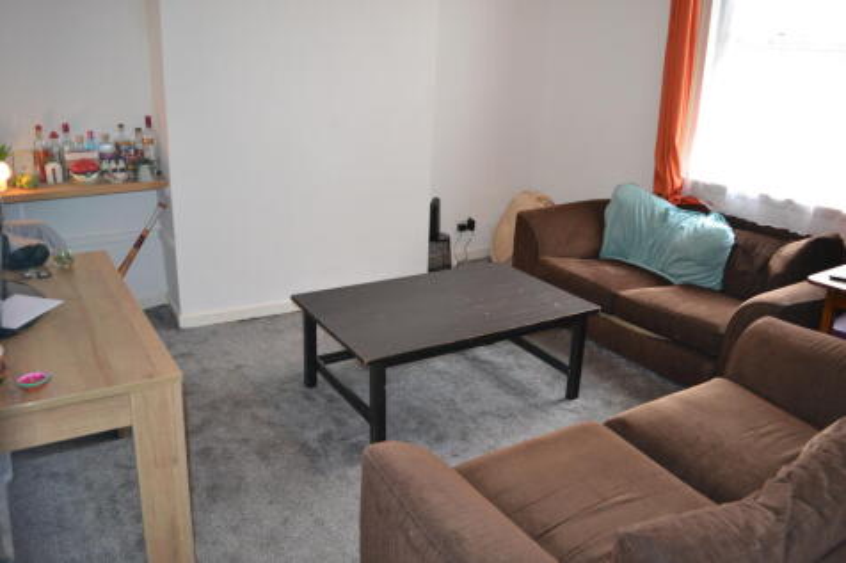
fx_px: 634
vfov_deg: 47.9
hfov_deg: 67.4
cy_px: 282
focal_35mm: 27
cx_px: 423
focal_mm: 18
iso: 640
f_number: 3.5
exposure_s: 1/60
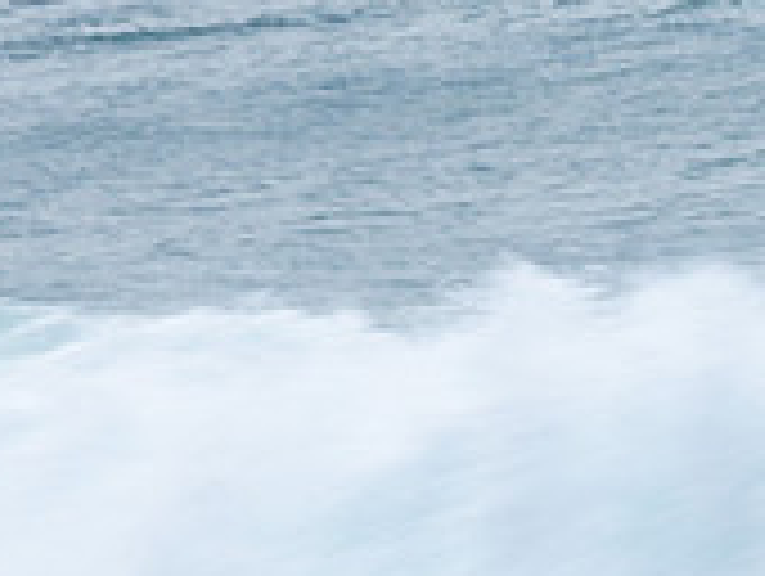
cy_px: 745
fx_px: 52162
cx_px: 918
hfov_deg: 0.8
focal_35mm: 2357
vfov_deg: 0.6
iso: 100
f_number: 25
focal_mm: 480
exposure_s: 1/30
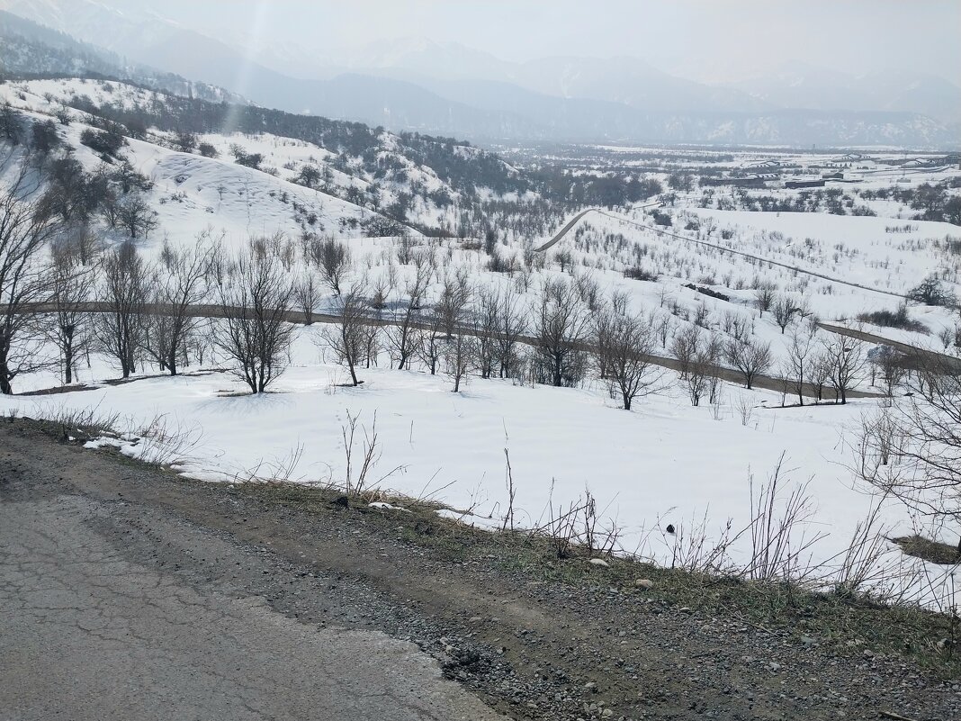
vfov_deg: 53.1
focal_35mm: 26
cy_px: 360
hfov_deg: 67.3
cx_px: 480
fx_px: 722
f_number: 1.8
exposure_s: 1/3333
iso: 20
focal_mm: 4
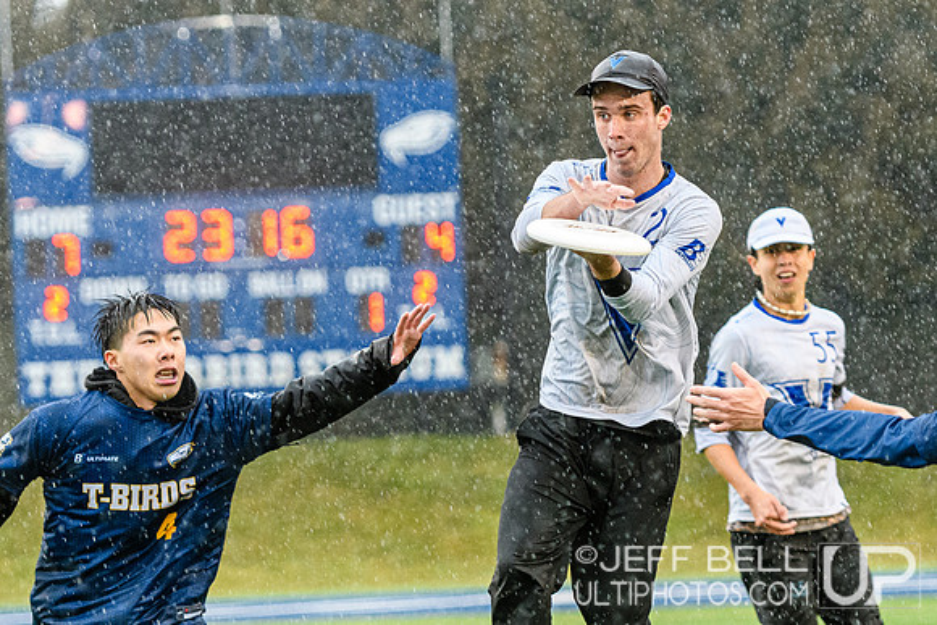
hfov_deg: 8.3
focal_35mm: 247
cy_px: 336
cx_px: 665
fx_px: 6442
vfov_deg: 5.6
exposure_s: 1/1000
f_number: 3.2
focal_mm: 110
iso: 2500
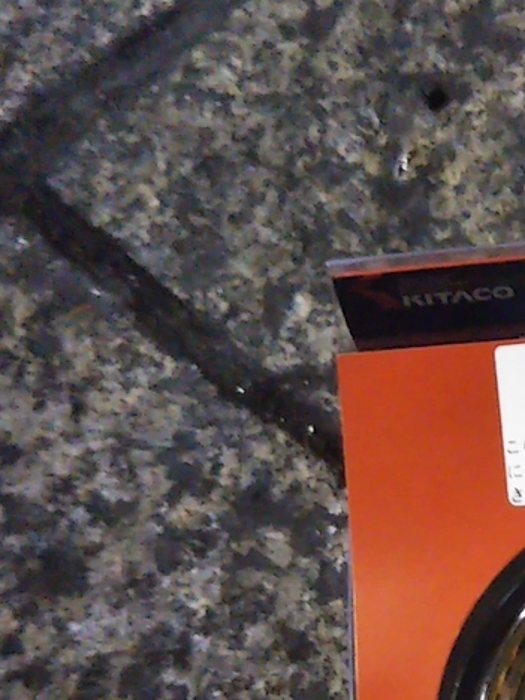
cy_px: 561
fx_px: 1557
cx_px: 633
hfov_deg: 18.2
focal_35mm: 77
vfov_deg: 24.9
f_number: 2.2
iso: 836
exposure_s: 1/23
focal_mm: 4
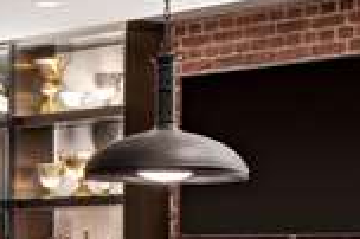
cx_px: -272
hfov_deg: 11.8
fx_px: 1618
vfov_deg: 8.0
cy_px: 522
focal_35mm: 162
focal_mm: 24
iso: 200
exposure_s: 5
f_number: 11
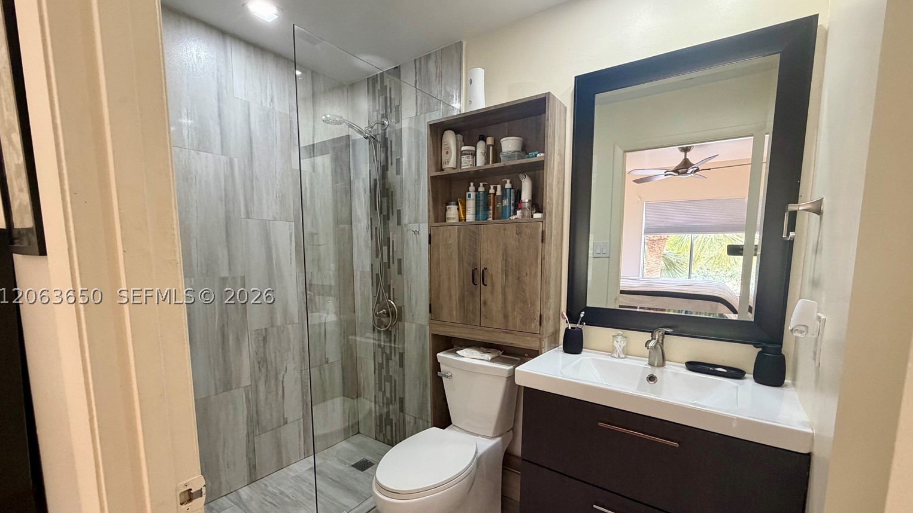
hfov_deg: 99.4
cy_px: 296
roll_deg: +0.7
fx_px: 387
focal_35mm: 16
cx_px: 458
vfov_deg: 66.7
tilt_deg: -6.3
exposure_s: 1/60
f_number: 2.2
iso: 250
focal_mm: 2.22
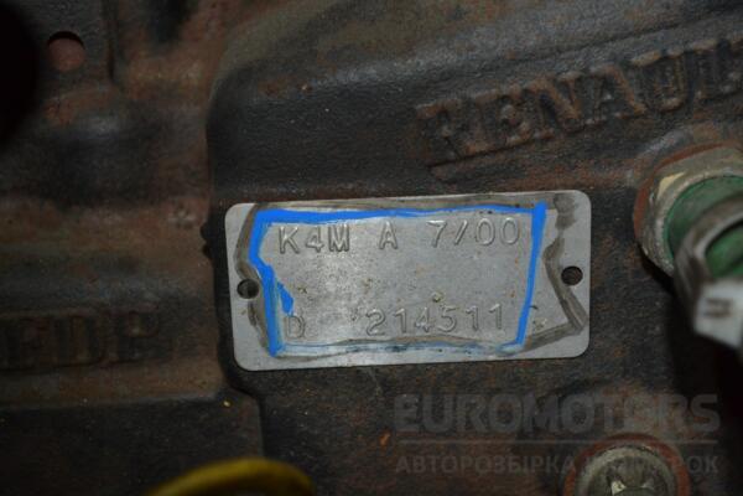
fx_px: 1703
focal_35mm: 82
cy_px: 248
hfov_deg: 24.6
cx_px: 372
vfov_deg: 16.6
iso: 640
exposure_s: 1/60
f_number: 5.6
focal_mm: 55
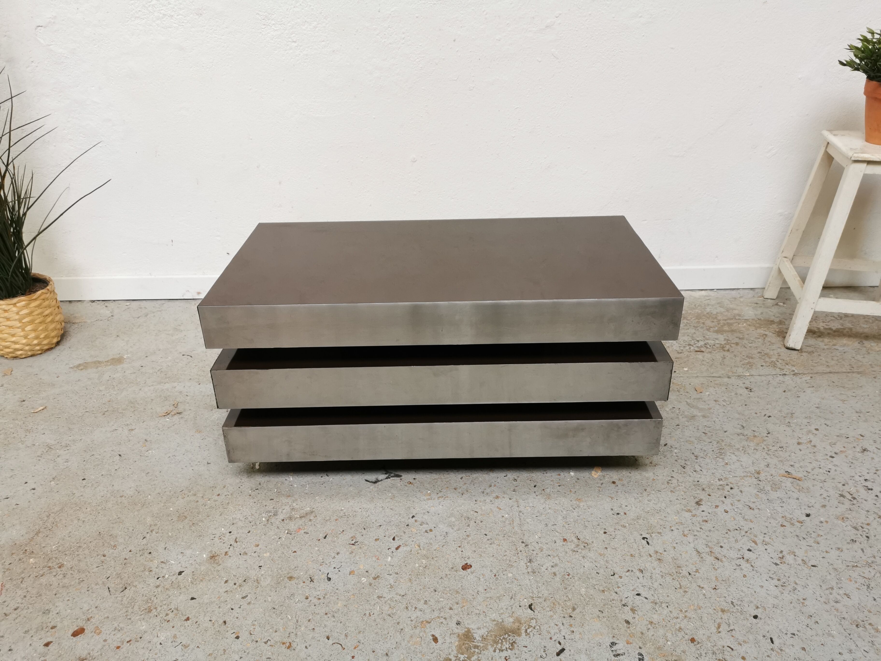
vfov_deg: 51.4
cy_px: 330
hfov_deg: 65.3
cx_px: 440
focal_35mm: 27
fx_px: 687
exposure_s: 1/100
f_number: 1.8
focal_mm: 5.58
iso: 200
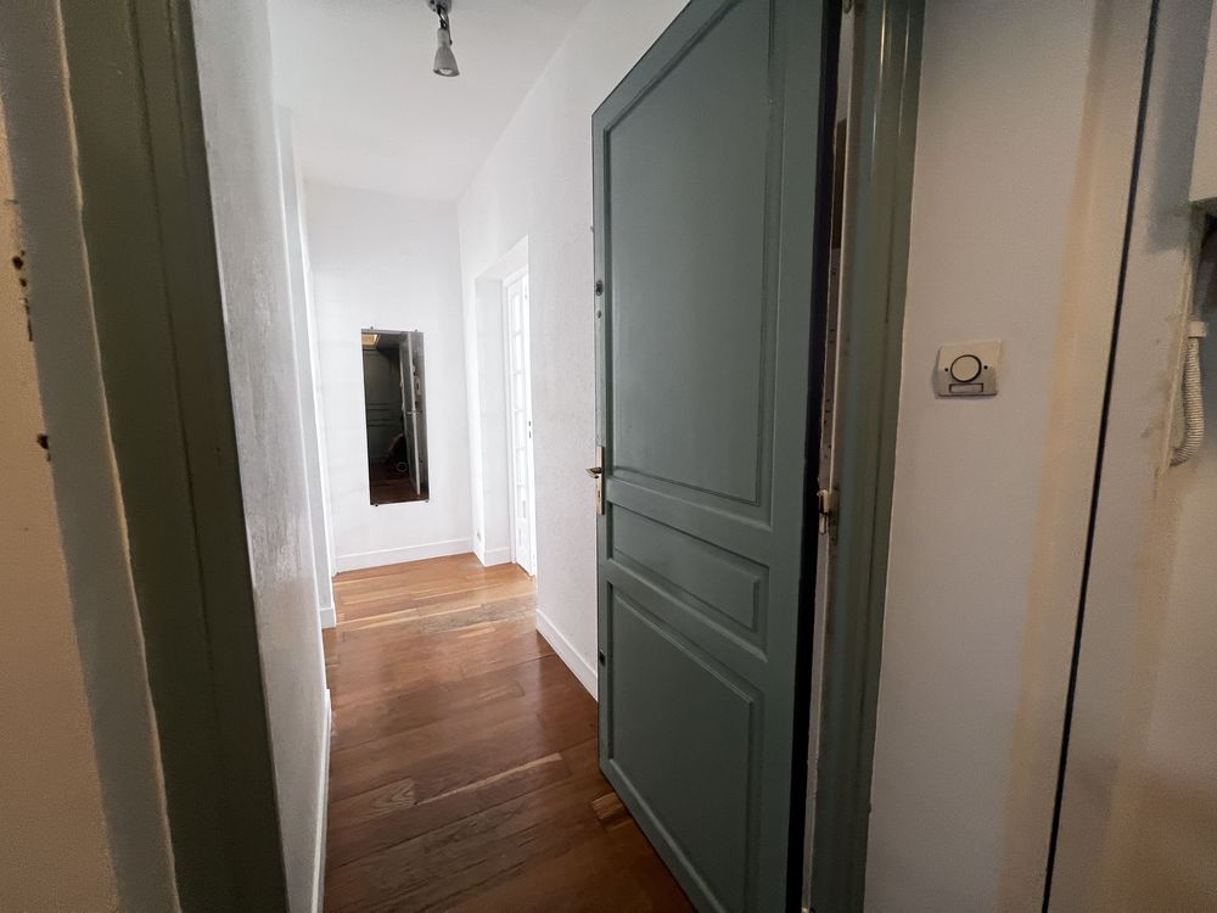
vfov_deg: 89.9
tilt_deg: -8.5
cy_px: 456
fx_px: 457
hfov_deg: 106.2
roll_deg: +0.2
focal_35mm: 13
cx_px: 608
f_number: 1.8
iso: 250
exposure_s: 1/100
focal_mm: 1.57
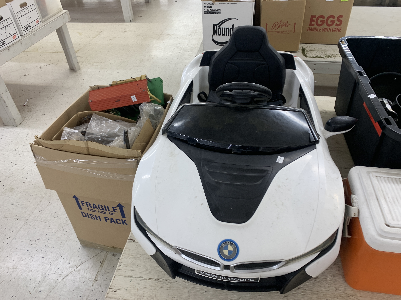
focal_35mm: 26
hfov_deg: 67.3
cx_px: 200
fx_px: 301
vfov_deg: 53.1
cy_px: 150
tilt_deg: -41.1
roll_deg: +1.4
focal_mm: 4.25
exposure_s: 1/60
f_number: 1.8
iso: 50
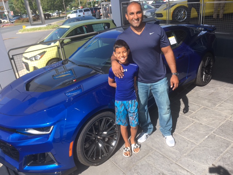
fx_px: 195
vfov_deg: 48.2
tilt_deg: -24.7
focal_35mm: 29
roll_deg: +5.8
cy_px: 88
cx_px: 116
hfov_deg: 61.7
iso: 25
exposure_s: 1/712
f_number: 2.2
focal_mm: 4.15
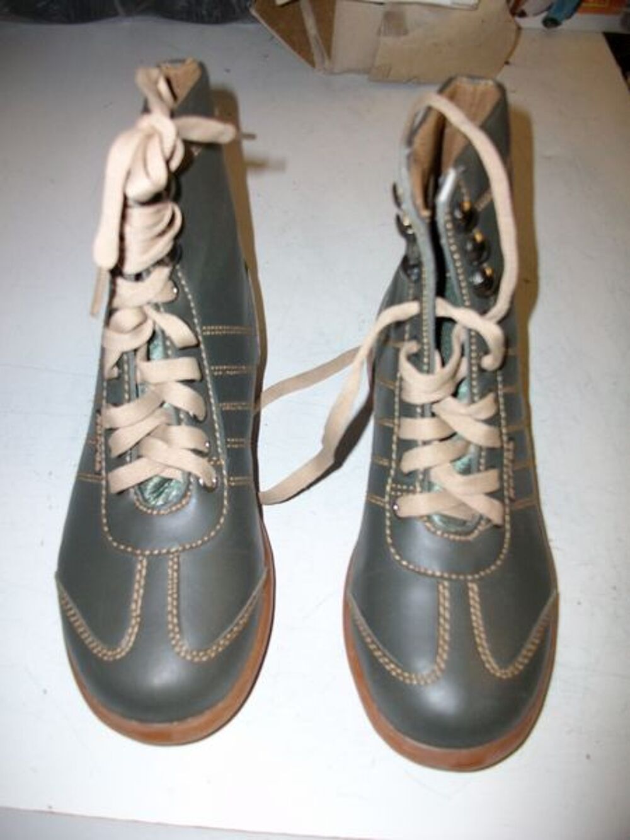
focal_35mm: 32
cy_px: 420
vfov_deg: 56.8
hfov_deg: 44.2
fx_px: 776
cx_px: 315
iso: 125
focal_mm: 5.7
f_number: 2.9
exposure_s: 1/40
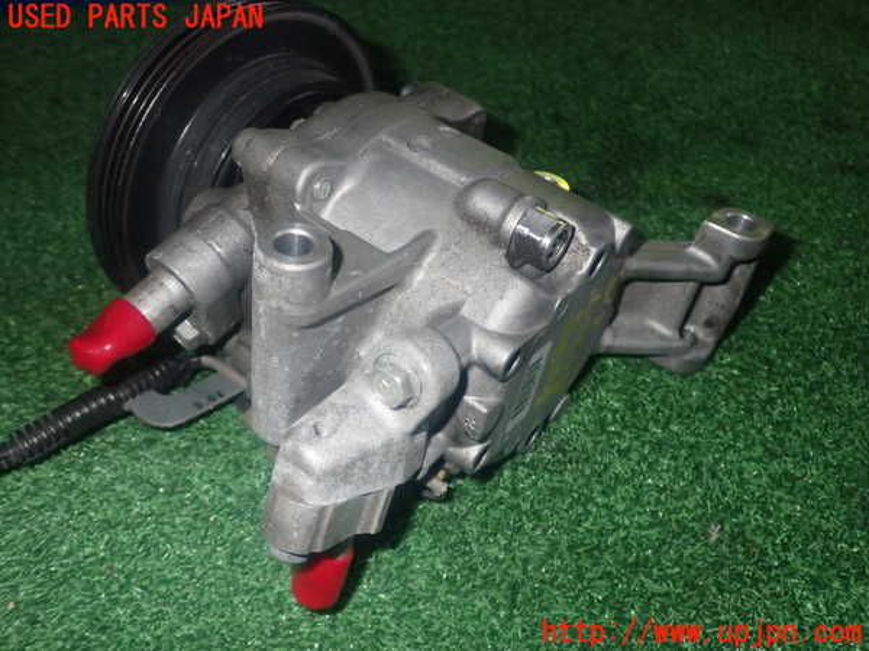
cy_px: 326
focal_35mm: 32
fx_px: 803
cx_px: 434
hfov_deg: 56.8
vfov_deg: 44.2
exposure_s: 1/30
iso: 400
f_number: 7.1
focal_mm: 5.79
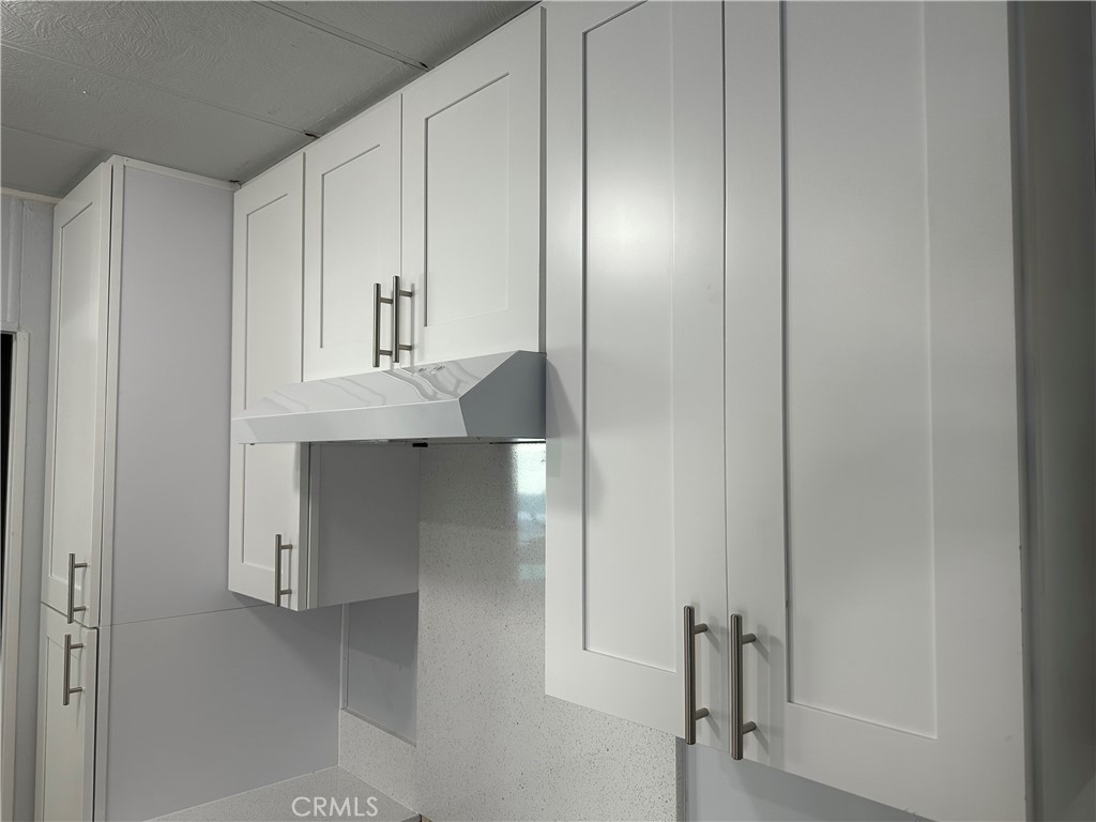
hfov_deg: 71.6
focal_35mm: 24
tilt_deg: +2.4
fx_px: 760
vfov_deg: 56.8
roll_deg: -0.8
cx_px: 548
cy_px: 411
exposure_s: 1/120
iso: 125
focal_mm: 6.86
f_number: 1.78
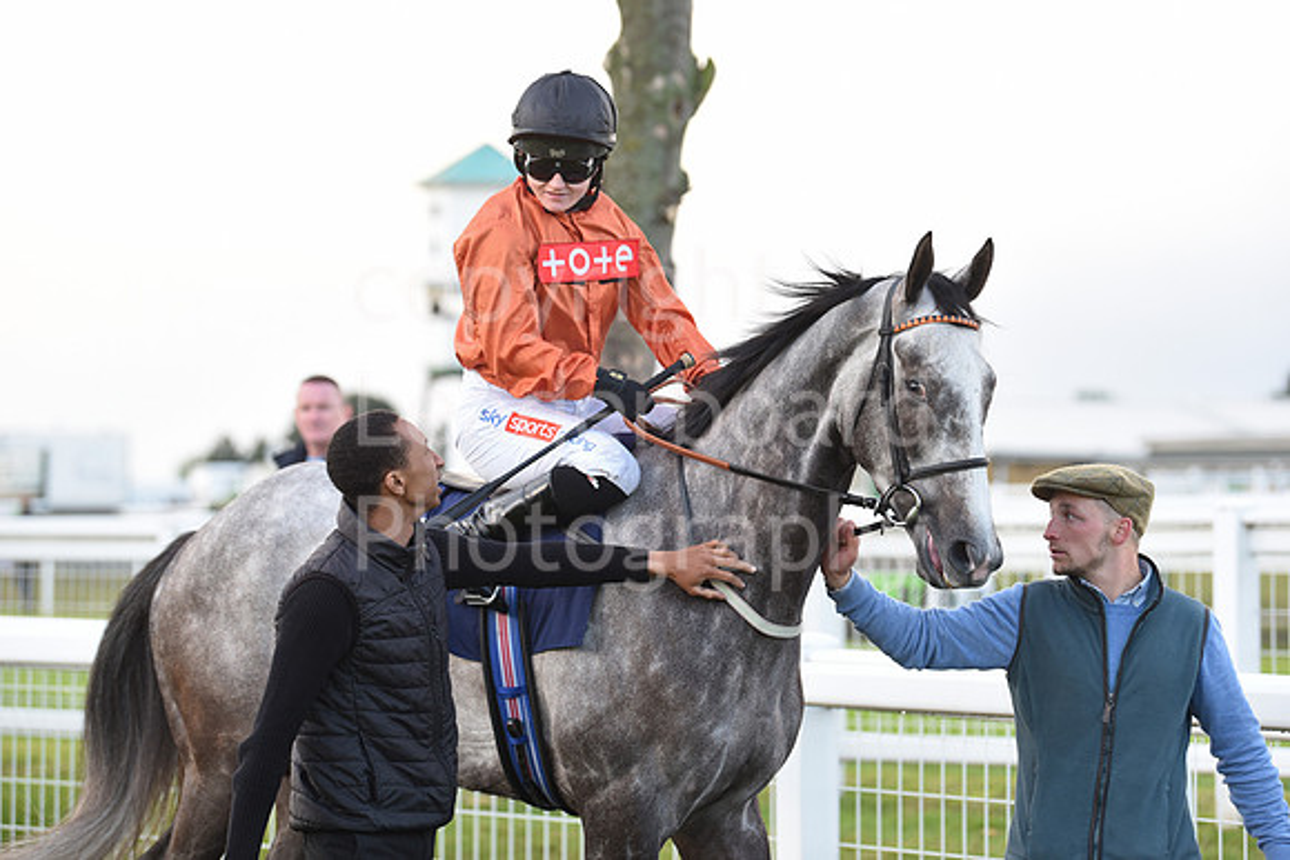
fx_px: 4480
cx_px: 645
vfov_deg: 11.0
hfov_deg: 16.4
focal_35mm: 125
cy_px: 430
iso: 800
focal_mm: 125
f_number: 3.5
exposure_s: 1/500
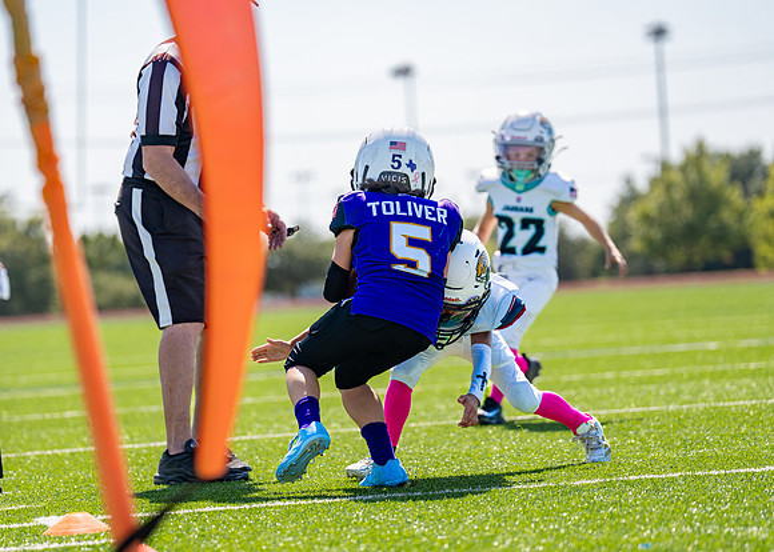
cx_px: 310
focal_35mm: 162
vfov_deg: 8.9
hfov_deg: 12.4
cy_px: 287
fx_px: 3561
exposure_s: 1/1600
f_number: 2.8
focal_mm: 135
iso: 100
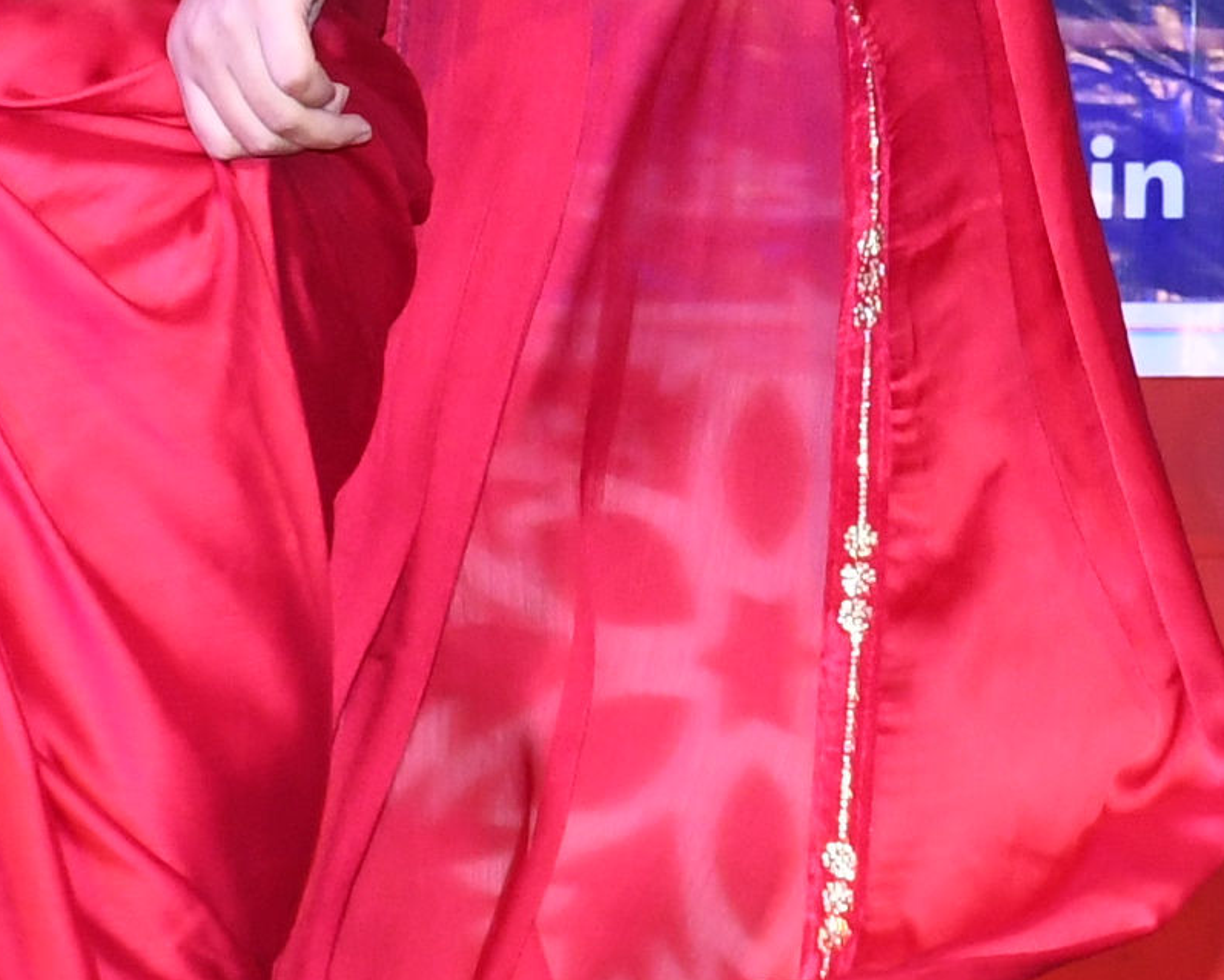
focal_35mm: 354
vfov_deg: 4.3
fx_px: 12827
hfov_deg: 5.4
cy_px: -553
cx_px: 1932
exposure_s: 1/160
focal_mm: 48
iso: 1600
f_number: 6.3
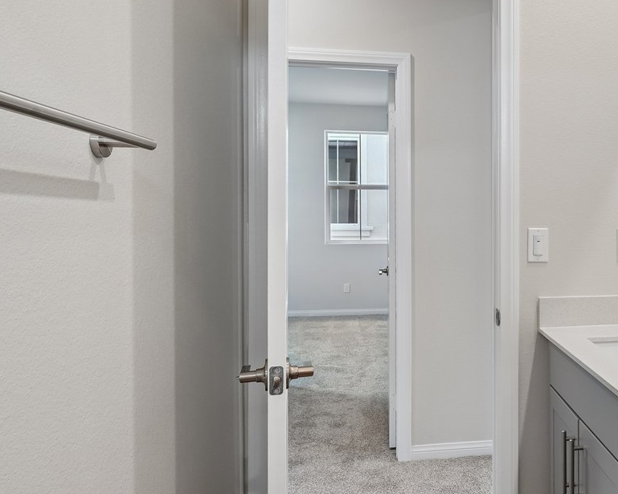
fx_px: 549
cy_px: 205
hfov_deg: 52.9
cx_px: 535
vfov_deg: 48.3
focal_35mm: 30
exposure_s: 1/20
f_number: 8
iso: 400
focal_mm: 12
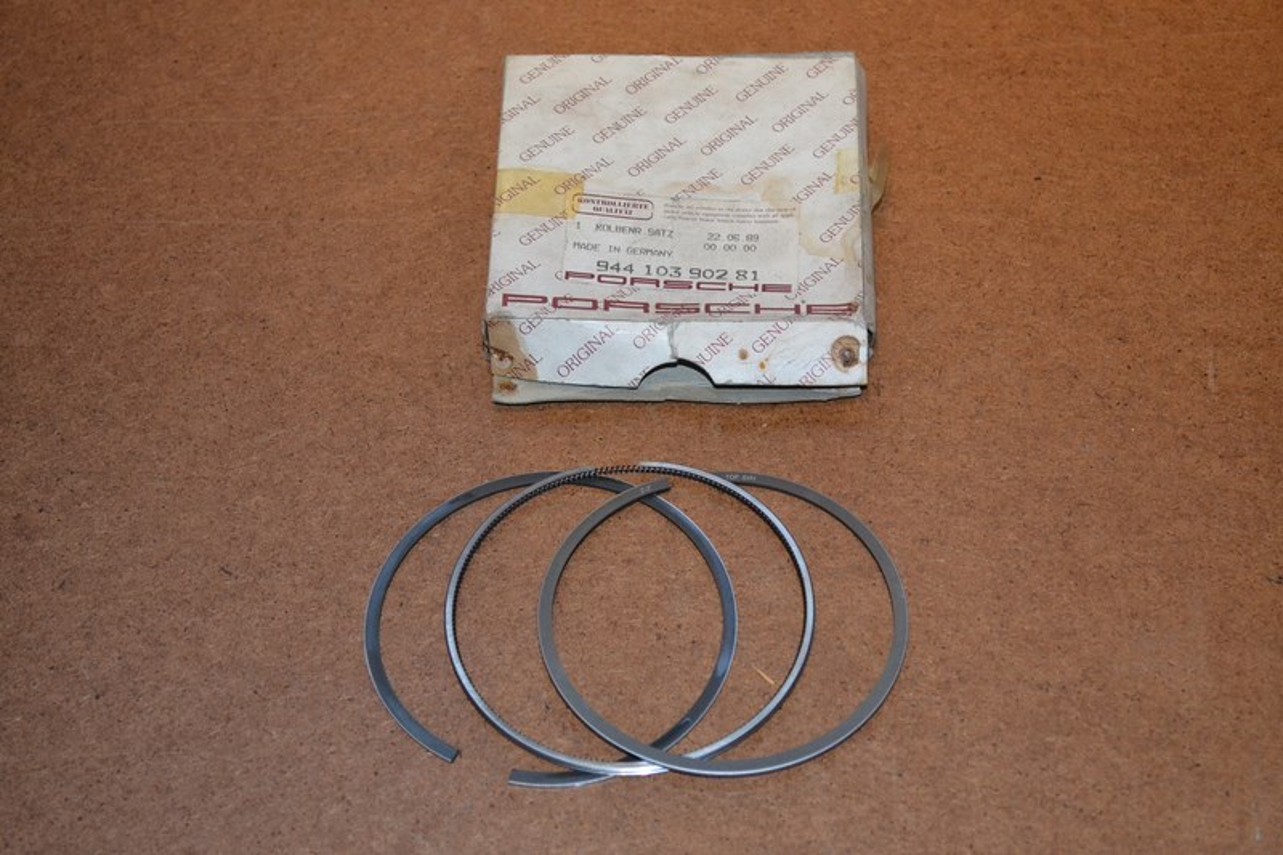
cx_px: 642
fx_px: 2352
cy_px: 428
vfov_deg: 20.6
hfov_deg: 30.5
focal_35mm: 66
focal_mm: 44
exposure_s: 1/60
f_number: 5.3
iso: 2200
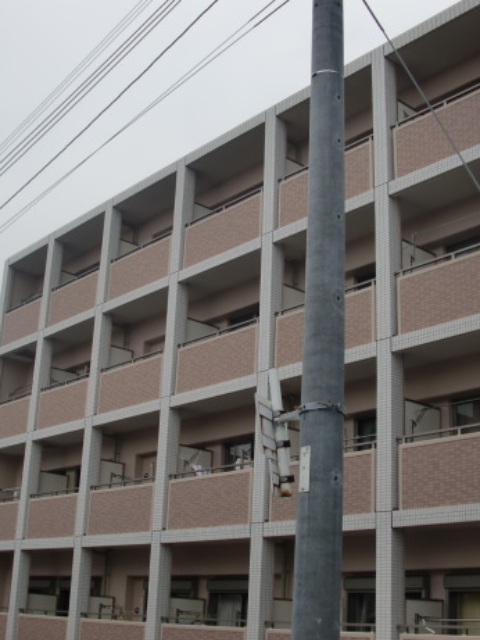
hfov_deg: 29.1
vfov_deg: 38.2
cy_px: 317
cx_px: 215
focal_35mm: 50
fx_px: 924
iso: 64
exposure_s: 1/160
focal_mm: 6.3
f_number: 2.8
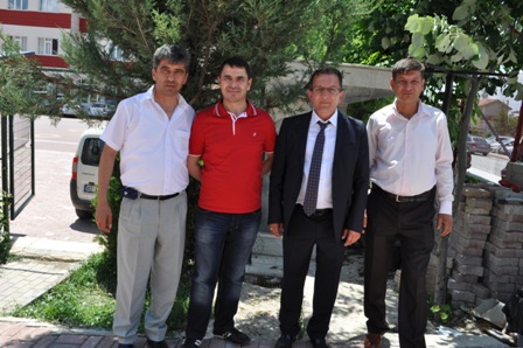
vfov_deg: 43.5
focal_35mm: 30
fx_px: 436
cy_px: 174
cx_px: 262
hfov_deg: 62.0
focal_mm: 20
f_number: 8
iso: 200
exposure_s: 1/250
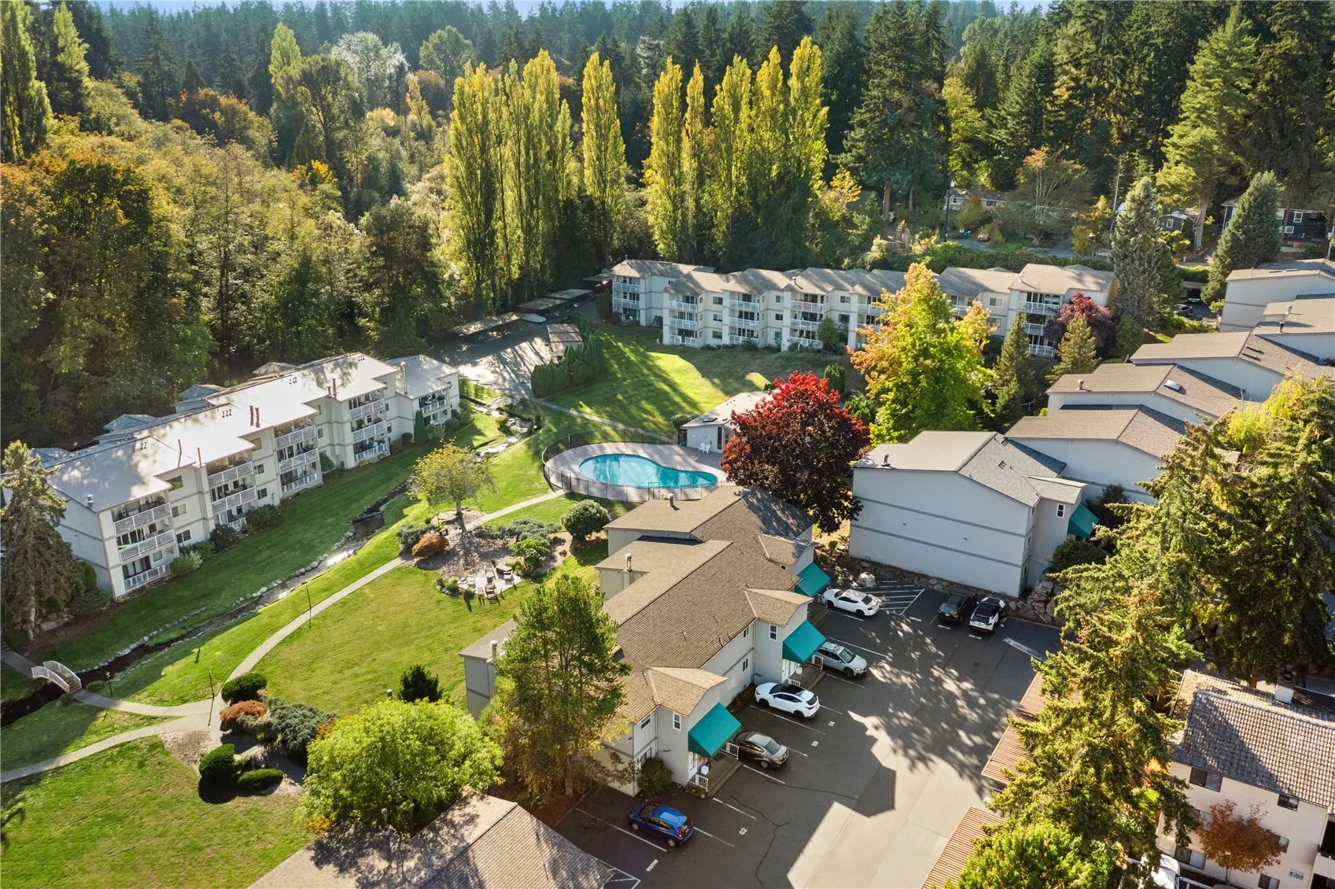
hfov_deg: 65.5
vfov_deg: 46.4
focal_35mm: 28
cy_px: 444
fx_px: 1038
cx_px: 668
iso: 100
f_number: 3.2
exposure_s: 1/60
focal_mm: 10.26
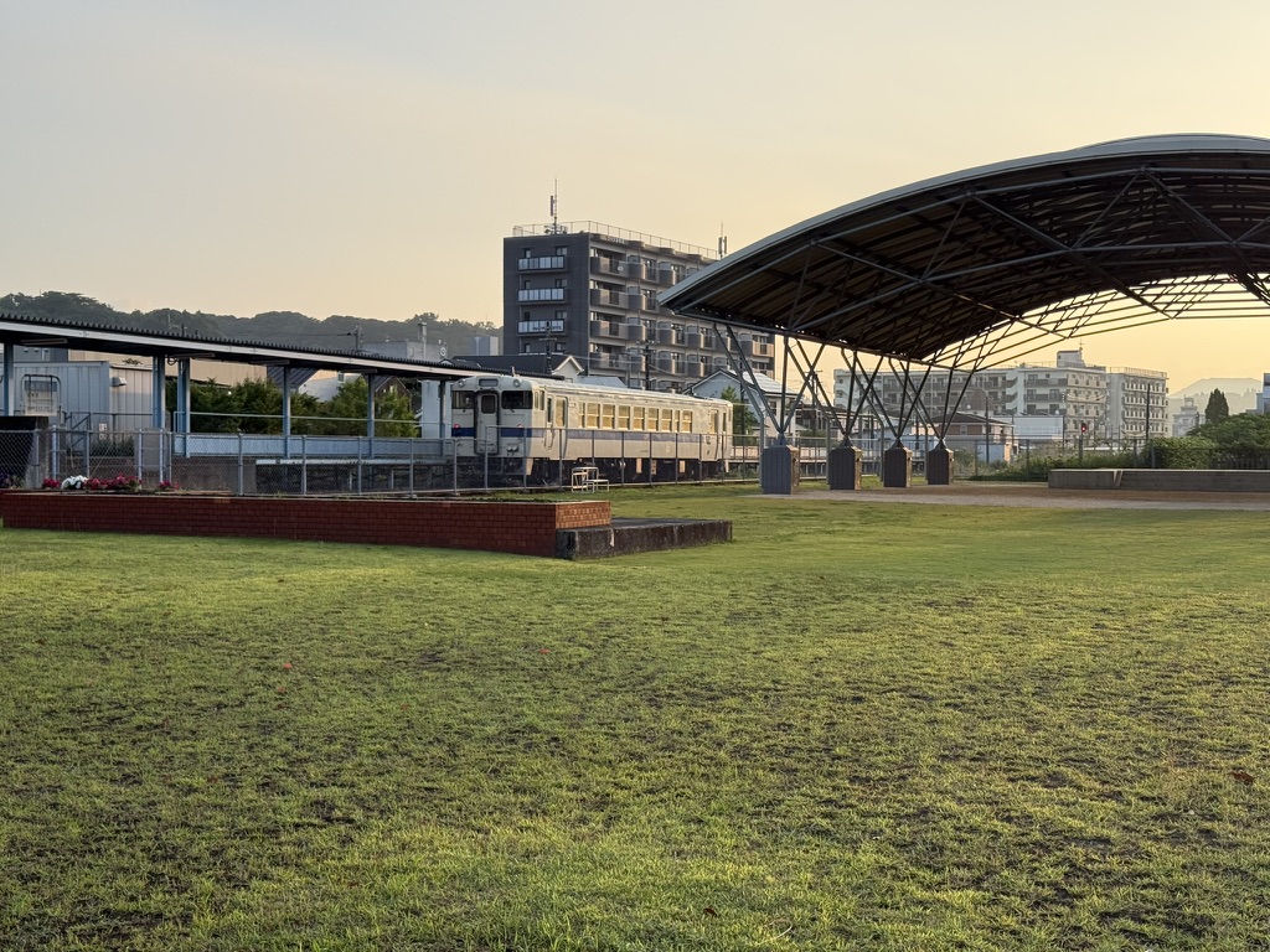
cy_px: 476
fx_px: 1761
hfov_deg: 39.7
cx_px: 635
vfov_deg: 30.3
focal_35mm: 48
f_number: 1.78
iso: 64
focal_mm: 6.76
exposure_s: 1/1795
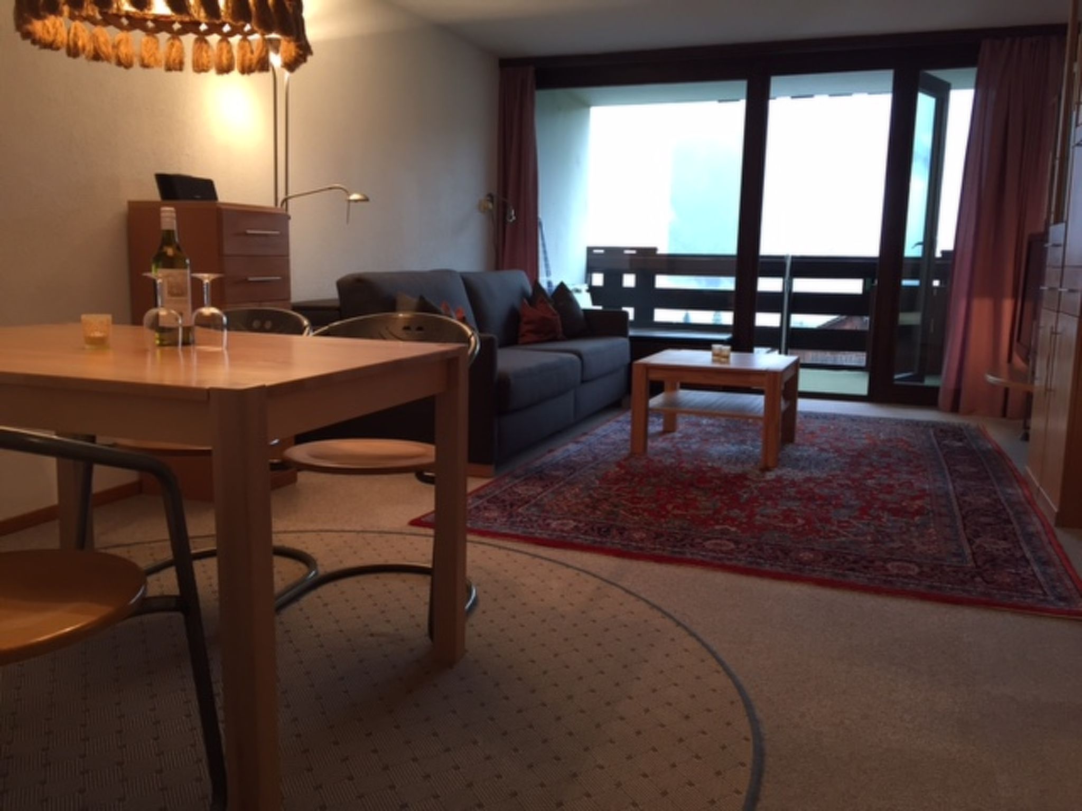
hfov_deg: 61.7
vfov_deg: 48.2
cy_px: 406
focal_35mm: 29
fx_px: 906
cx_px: 541
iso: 80
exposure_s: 1/33
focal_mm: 4.15
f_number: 2.2
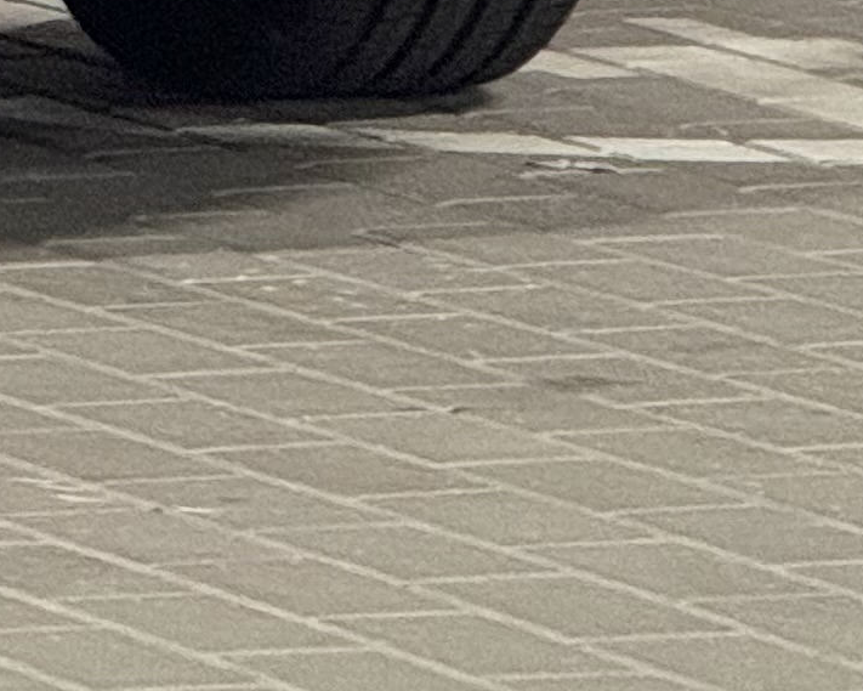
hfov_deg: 2.9
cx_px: -1236
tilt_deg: -1.6
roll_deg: +0.5
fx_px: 16962
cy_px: -1038
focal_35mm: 664
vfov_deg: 2.3
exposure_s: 1/50
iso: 400
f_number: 2.8
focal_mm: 15.66
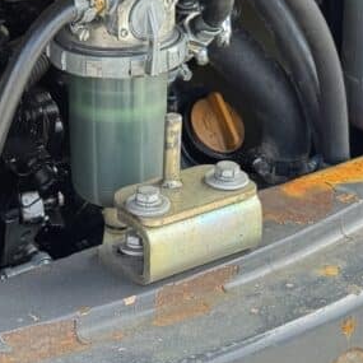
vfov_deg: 12.7
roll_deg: -0.8
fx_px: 1590
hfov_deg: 12.9
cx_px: 43
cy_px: -59
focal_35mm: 134
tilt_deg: -14.8
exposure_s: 1/160
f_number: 1.78
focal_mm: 6.76
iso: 100
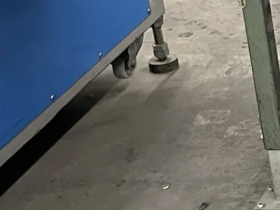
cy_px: 15
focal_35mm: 135
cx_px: 568
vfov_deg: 10.9
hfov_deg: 12.7
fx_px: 1091
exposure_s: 1/50
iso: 250
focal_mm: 5.1
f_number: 1.6
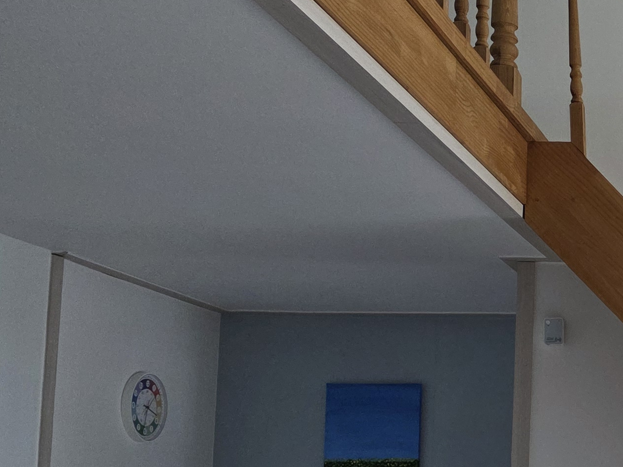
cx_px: 909
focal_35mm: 73
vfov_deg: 19.9
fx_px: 1314
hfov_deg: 22.4
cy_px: 381
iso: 250
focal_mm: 6.3
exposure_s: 1/120
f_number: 1.7
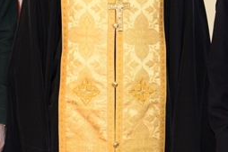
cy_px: -40
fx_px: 747
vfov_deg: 11.3
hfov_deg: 17.4
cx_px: 112
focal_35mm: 118
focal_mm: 40
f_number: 4
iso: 1600
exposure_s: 1/100
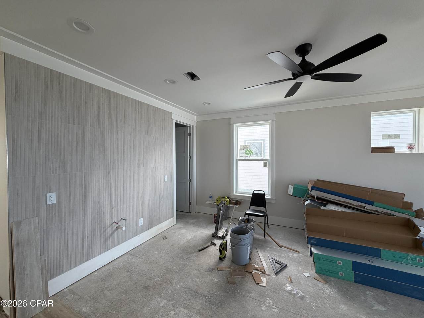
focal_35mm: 14
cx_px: 212
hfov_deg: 102.1
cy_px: 159
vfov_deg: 85.7
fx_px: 171
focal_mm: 2.22
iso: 160
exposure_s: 1/121
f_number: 2.2
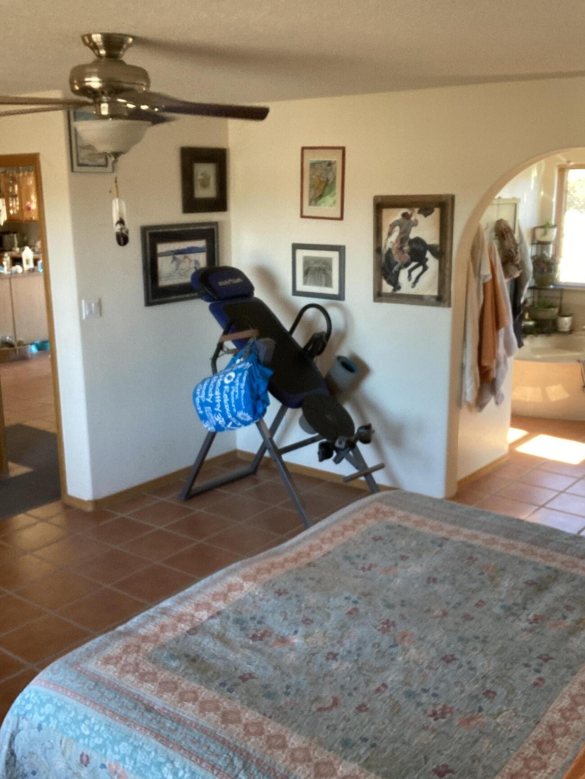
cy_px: 397
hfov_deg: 38.7
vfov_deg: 50.1
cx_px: 309
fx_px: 833
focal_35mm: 37
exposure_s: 1/60
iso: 250
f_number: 2.2
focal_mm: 2.87
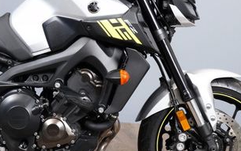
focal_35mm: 122
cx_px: 43
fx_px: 802
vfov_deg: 10.8
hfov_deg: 16.9
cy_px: 64
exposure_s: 1/80
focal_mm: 57
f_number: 9
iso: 5000
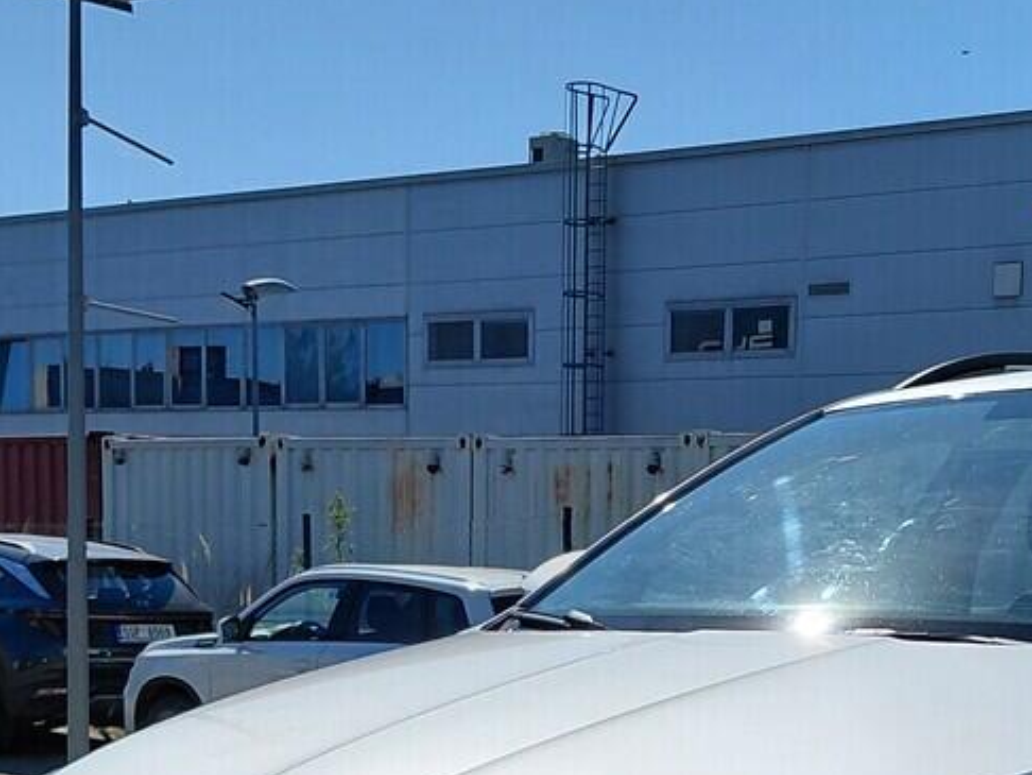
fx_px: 2207
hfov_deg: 25.9
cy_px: 898
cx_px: 811
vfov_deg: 18.9
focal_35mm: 74
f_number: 1.8
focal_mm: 4.69
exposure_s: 1/5102
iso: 50
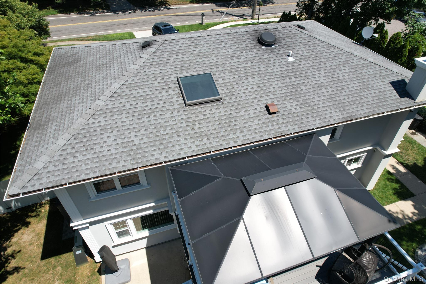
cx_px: 213
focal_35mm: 22
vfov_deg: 57.2
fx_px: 260
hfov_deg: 78.6
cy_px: 142
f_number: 2.8
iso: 100
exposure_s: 1/1500
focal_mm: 8.38
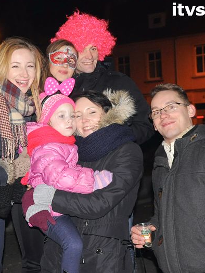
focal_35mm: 70
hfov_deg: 20.9
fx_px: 553
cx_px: 68
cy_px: 141
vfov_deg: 27.8
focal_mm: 30
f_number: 5
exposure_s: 1/60
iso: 1600
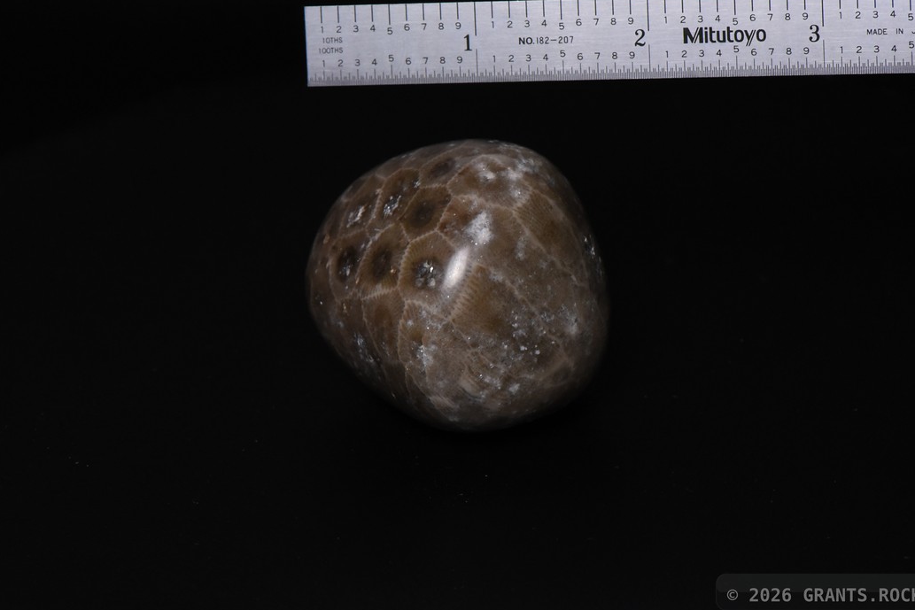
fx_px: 3101
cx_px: 433
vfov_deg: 11.2
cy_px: 277
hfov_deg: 16.8
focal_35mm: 122
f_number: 14
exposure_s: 1/60
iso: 5000
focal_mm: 105
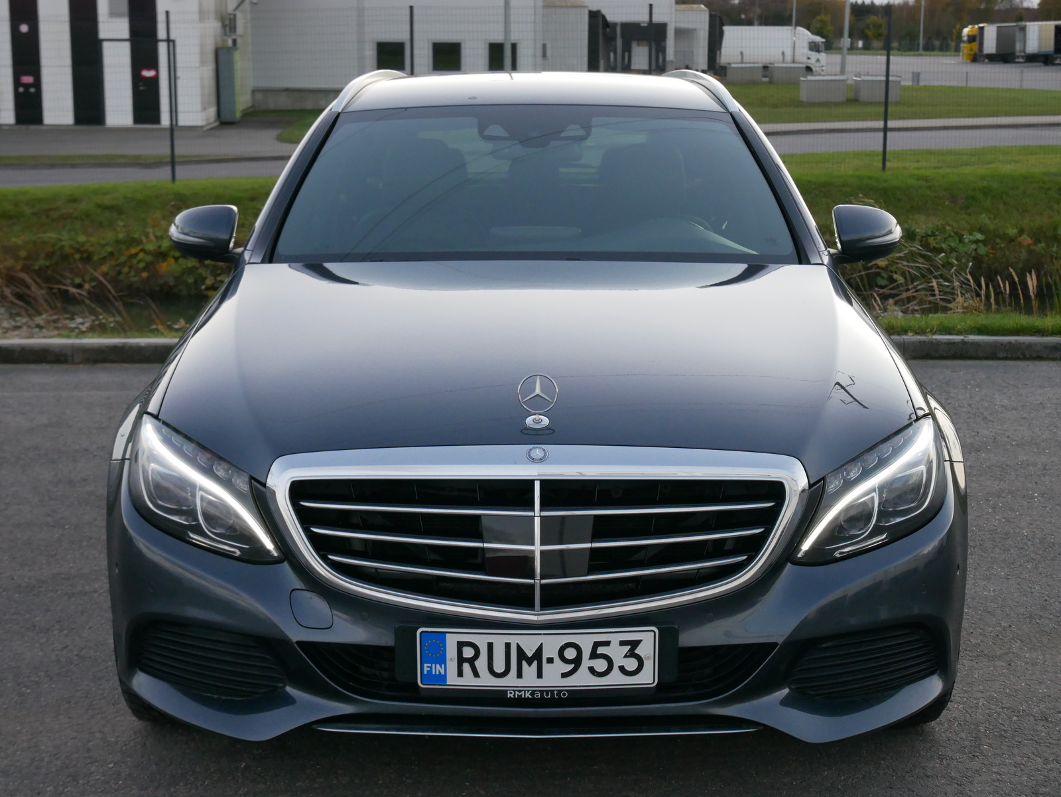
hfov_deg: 32.2
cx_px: 530
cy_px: 398
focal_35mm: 60
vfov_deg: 24.4
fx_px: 1840
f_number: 5.6
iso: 800
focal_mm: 30
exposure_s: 1/125
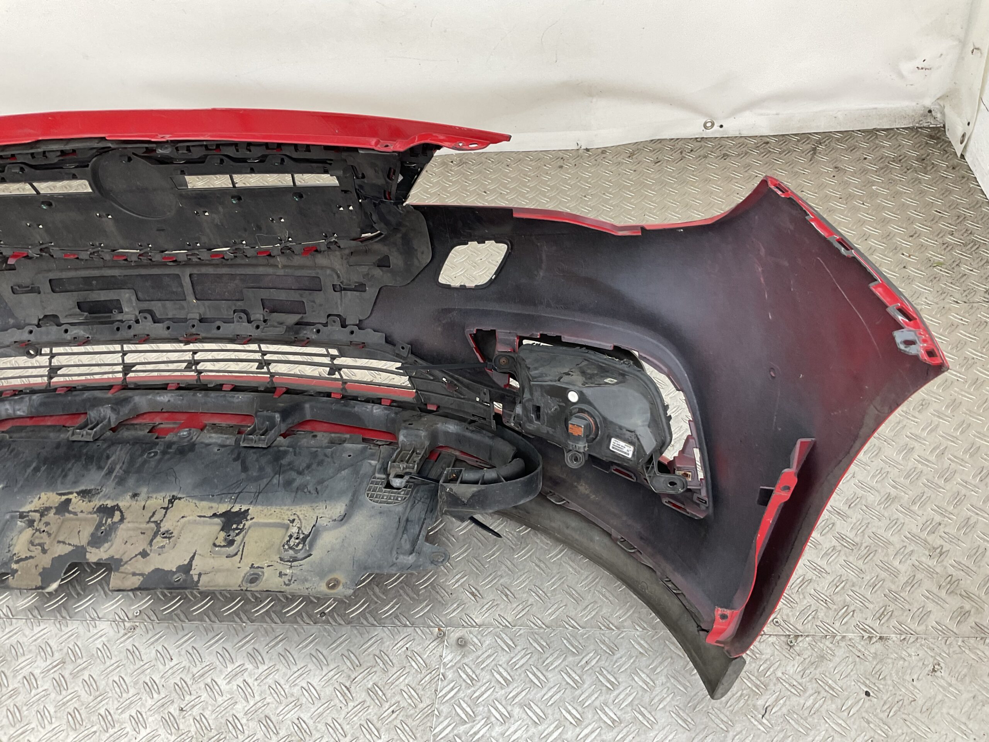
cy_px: 371
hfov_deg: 61.7
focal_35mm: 29
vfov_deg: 48.2
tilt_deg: -46.1
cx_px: 494
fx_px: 829
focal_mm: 3
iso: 50
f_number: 1.8
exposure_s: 1/120
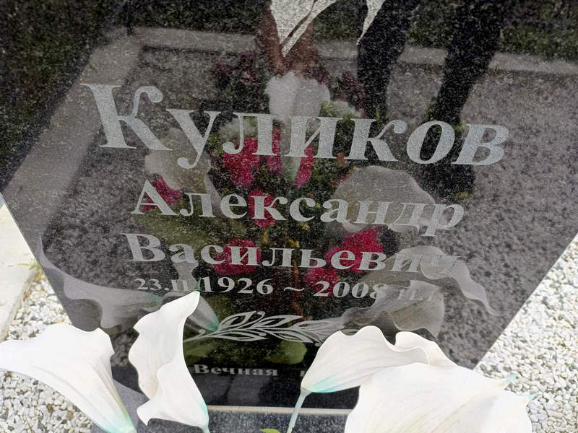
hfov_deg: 69.4
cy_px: 216
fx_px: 417
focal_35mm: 25
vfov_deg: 54.9
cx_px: 289
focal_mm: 4.76
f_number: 1.69
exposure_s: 1/180
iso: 112
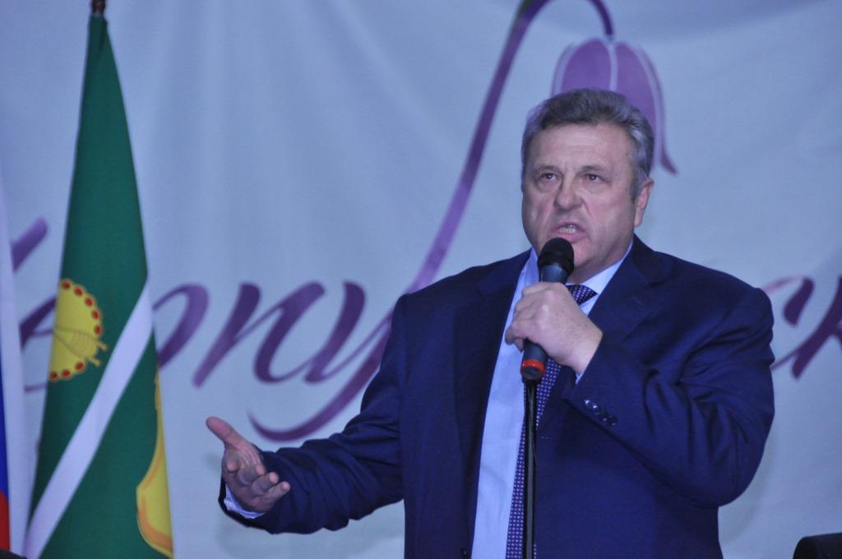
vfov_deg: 4.9
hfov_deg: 7.4
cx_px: 421
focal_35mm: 278
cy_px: 280
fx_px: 6482
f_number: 6
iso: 1000
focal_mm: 185
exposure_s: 1/200
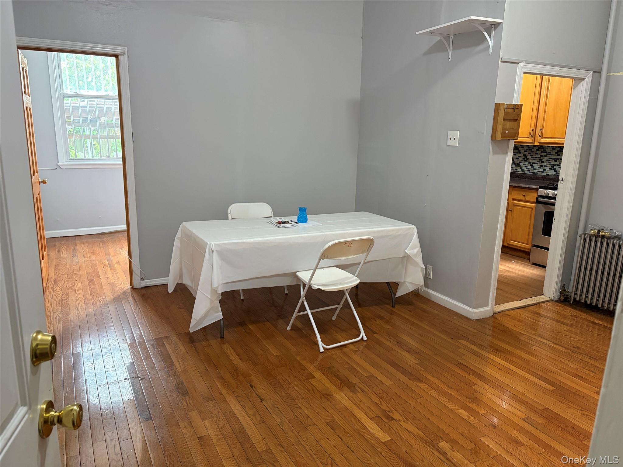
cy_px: 234
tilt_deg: -12.5
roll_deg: -1.4
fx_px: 468
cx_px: 312
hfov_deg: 67.3
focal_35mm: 26
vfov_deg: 53.1
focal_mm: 5.96
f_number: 1.6
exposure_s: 1/60
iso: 320
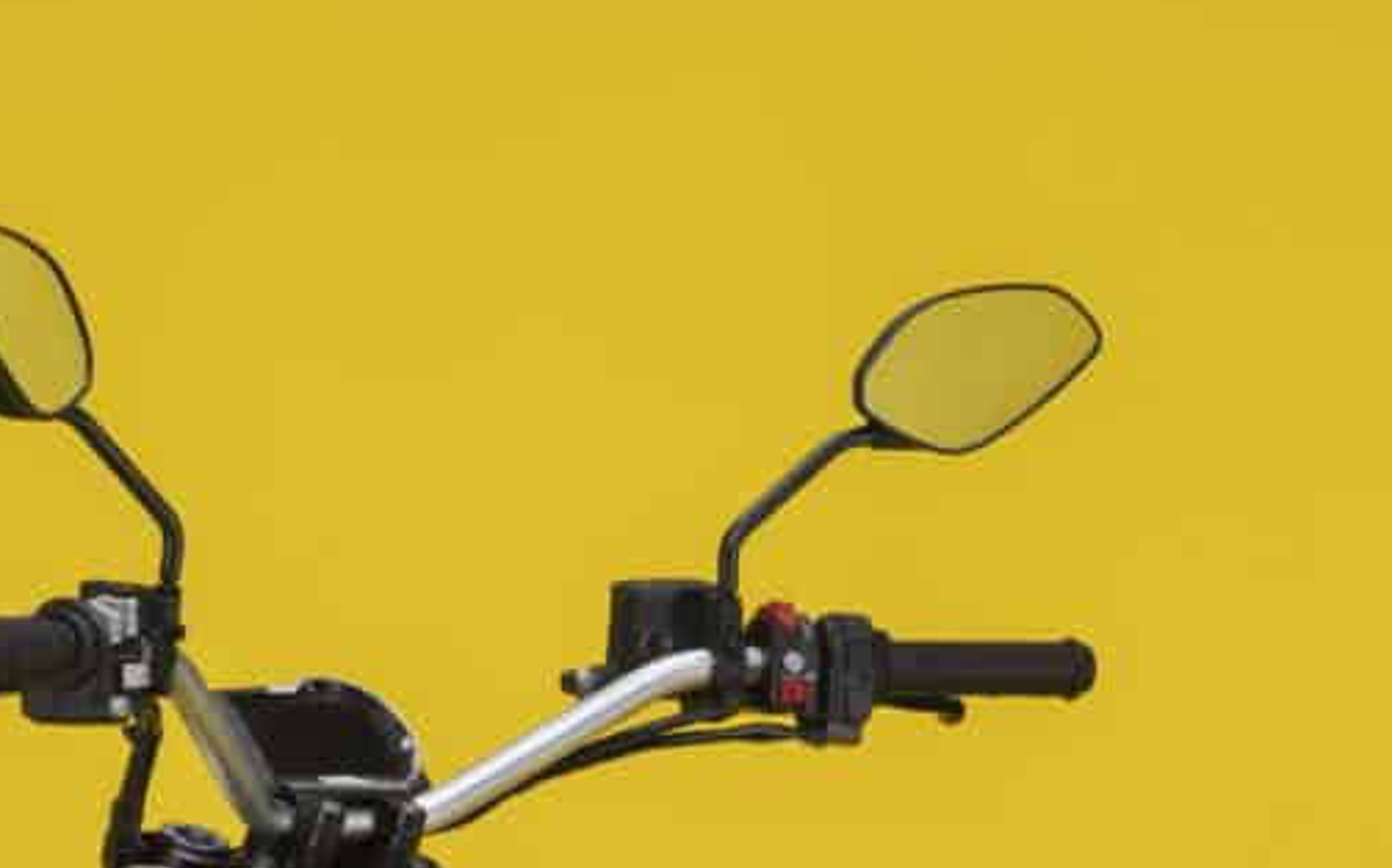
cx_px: 916
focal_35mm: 436
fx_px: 16535
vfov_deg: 3.0
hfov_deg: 4.8
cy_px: 1516
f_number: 11
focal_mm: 105
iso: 100
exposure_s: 1/160
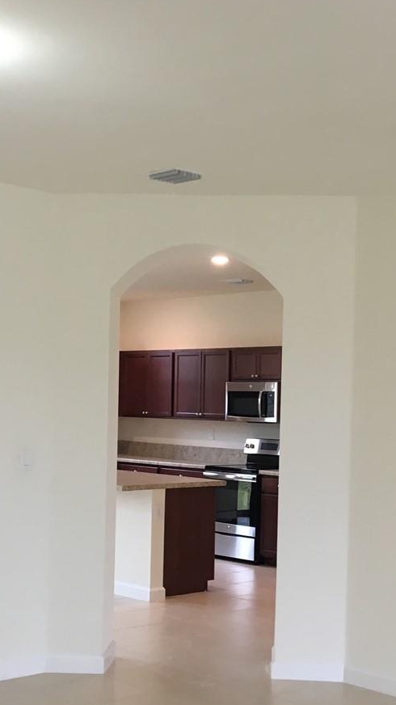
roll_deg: -1.2
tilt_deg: -2.7
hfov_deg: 20.7
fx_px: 1084
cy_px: 425
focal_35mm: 58
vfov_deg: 35.9
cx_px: 238
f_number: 2.2
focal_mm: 4.15
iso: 64
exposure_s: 1/30
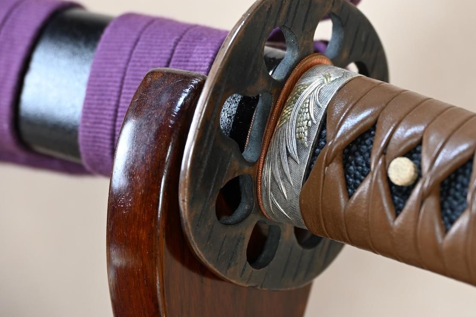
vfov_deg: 10.2
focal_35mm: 135
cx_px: 301
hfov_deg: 15.2
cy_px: 130
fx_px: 1780
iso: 125
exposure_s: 1/2
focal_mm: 71
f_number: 5.3
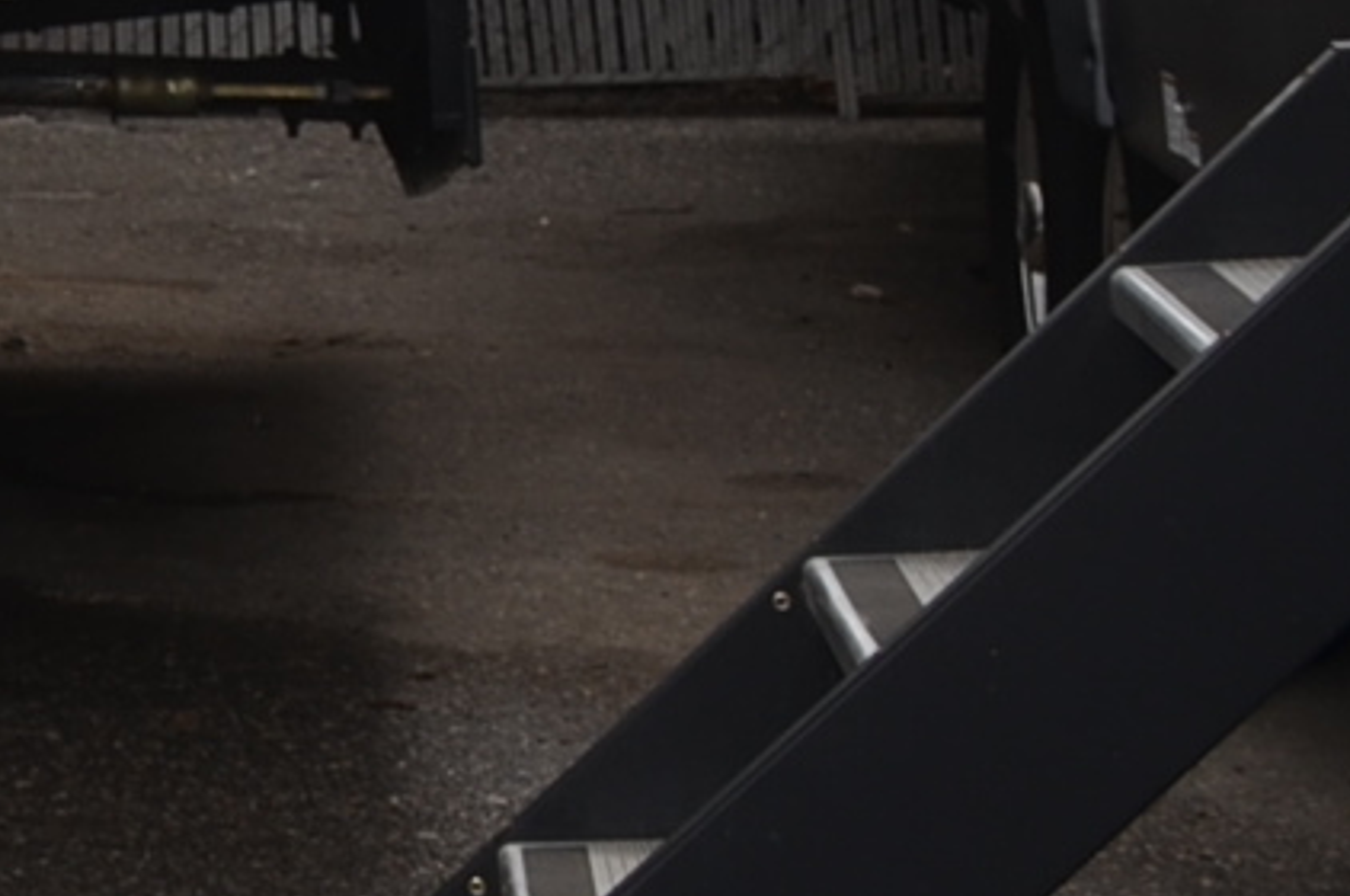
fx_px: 6552
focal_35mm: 175
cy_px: -1386
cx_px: -1932
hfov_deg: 10.2
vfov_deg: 7.3
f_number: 7.1
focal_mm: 20
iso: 100
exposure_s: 1/200
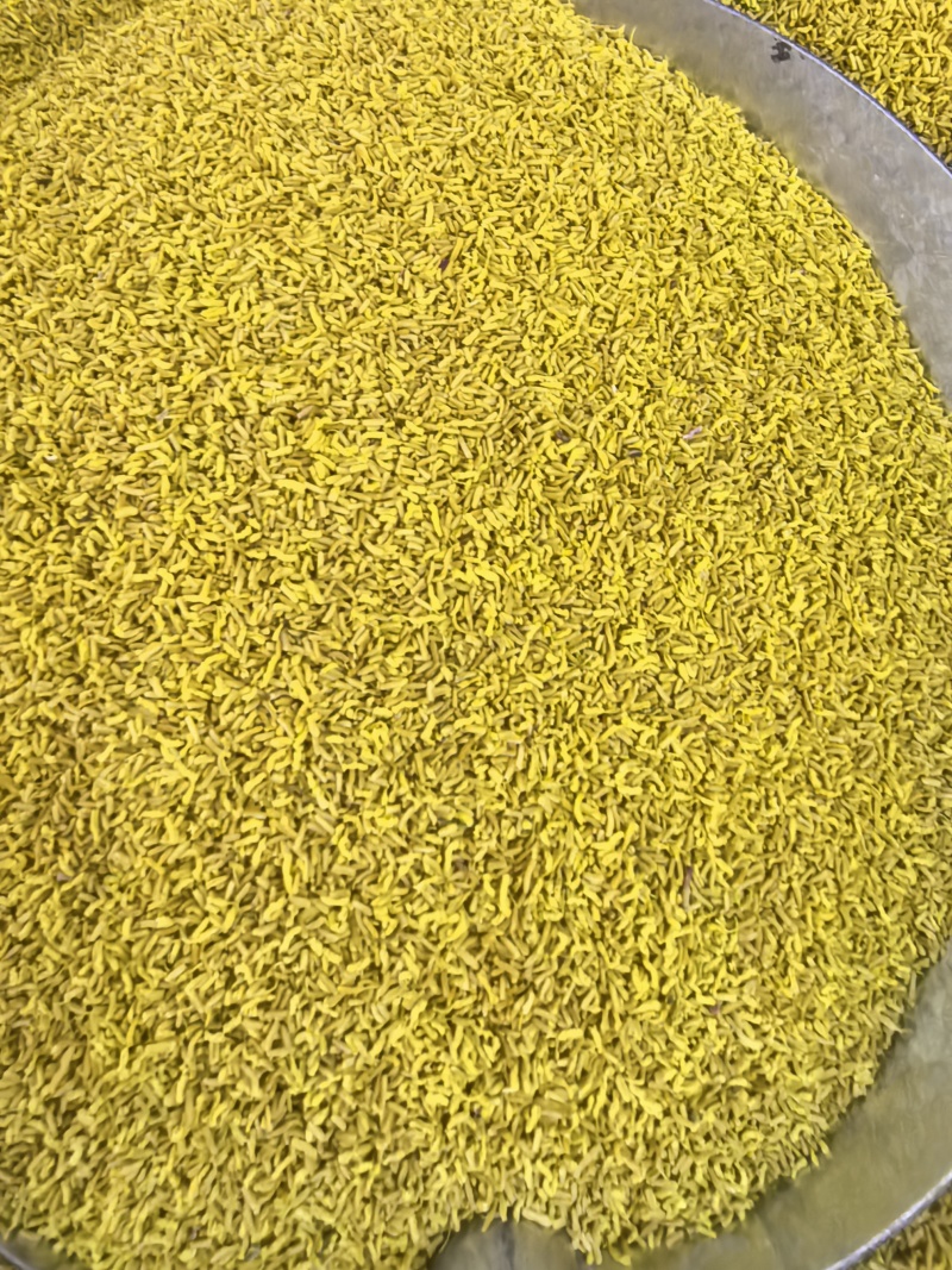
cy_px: 635
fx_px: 990
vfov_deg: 65.3
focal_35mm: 27
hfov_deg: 51.3
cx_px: 476
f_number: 2.2
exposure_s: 1/100
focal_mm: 1.76
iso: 640
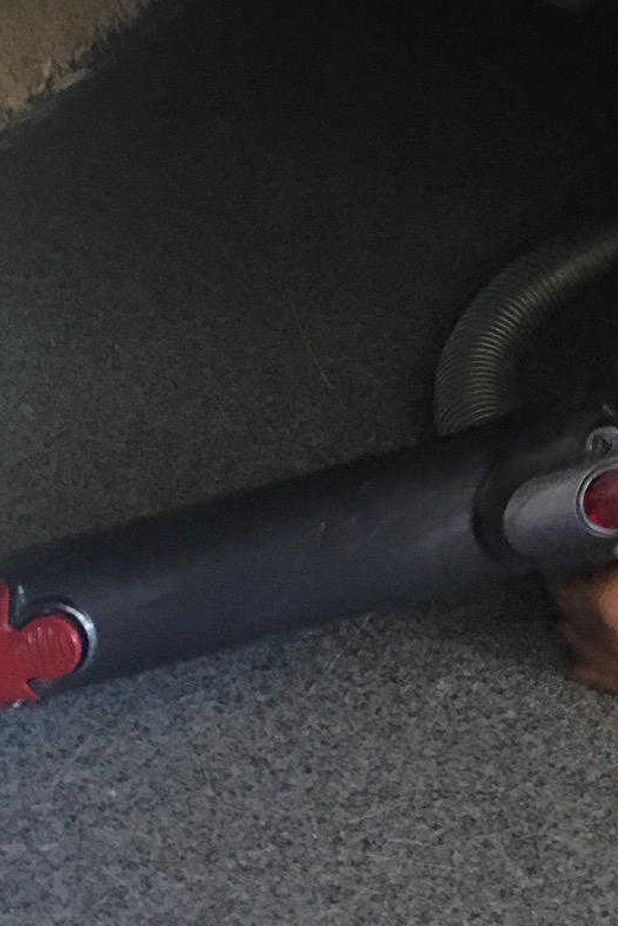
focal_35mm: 79
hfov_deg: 16.0
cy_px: -50
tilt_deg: -23.5
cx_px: 898
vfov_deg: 24.2
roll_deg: +3.4
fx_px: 2032
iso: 125
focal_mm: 4.15
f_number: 2.2
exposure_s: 1/8
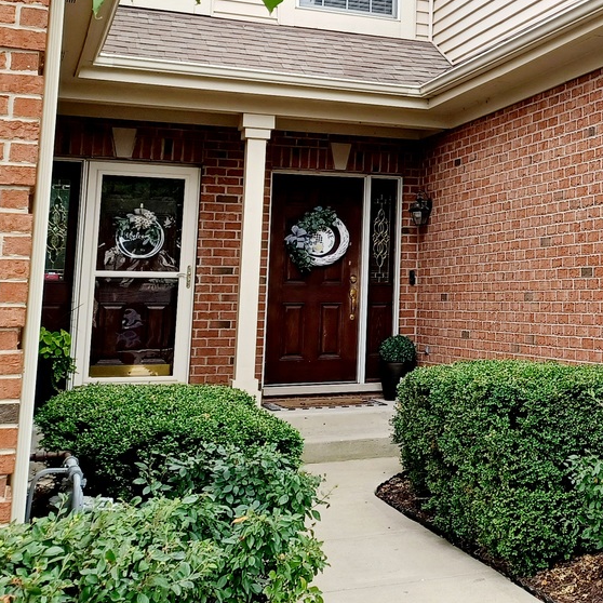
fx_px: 1123
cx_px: 616
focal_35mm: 57
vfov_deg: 29.6
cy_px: 150
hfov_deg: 28.1
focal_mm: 4.6
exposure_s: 1/120
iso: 40
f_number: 1.8
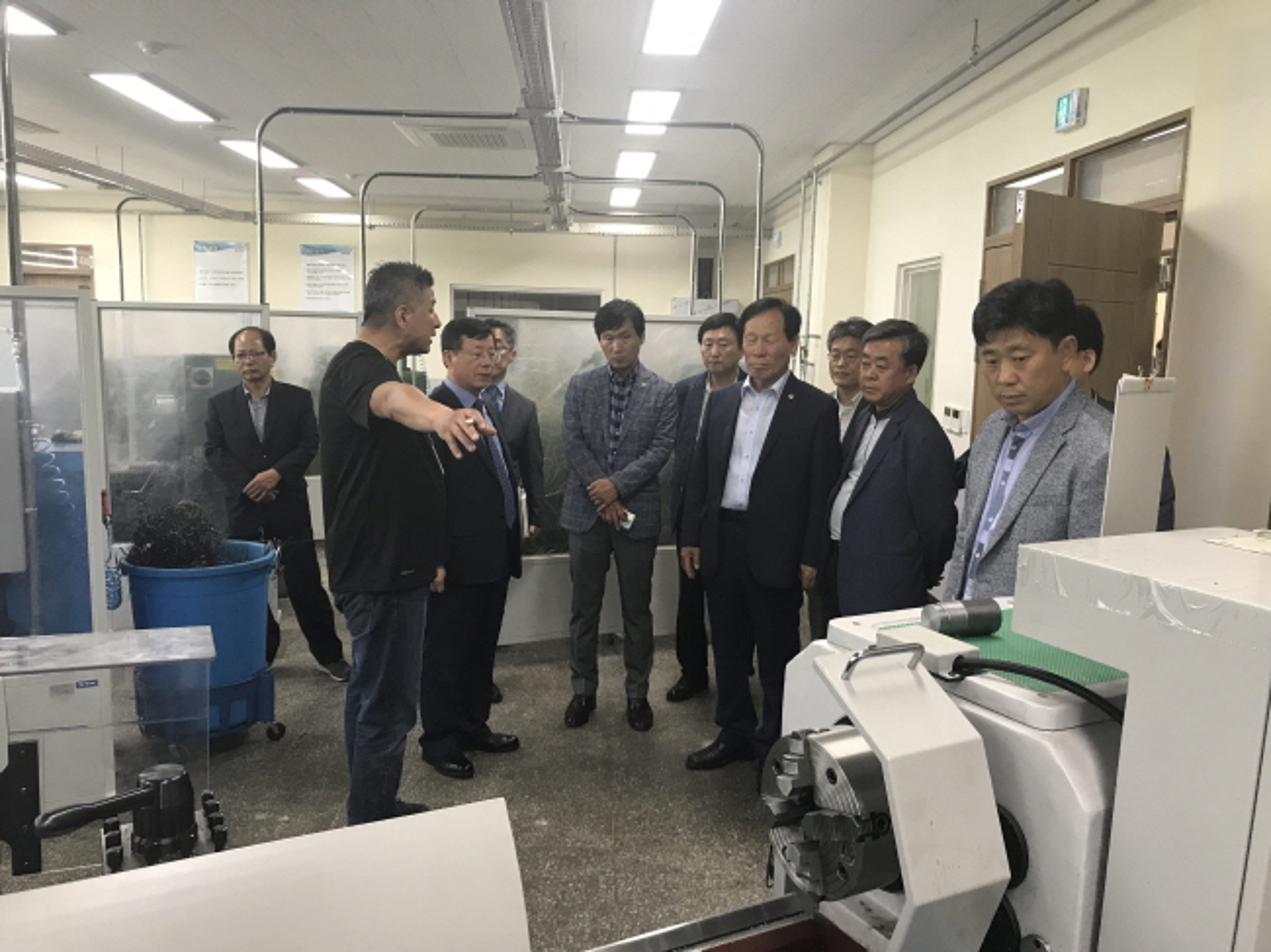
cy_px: 476
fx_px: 1028
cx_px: 636
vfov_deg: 49.7
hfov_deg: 63.5
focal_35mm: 28
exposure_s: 1/30
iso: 32
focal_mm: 3.99
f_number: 1.8
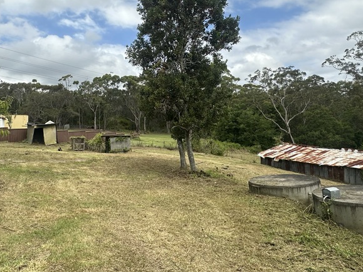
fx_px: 304
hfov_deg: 61.0
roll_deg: +4.7
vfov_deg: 47.7
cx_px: 140
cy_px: 101
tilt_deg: +6.4
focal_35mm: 29
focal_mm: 2.22
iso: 50
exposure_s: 1/2353
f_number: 2.2
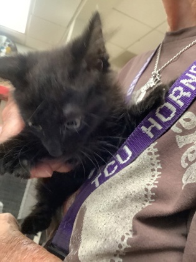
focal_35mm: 31
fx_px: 234
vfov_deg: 58.4
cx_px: 98
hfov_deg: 45.4
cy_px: 131
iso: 400
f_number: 2.4
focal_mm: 3.3
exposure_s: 1/40
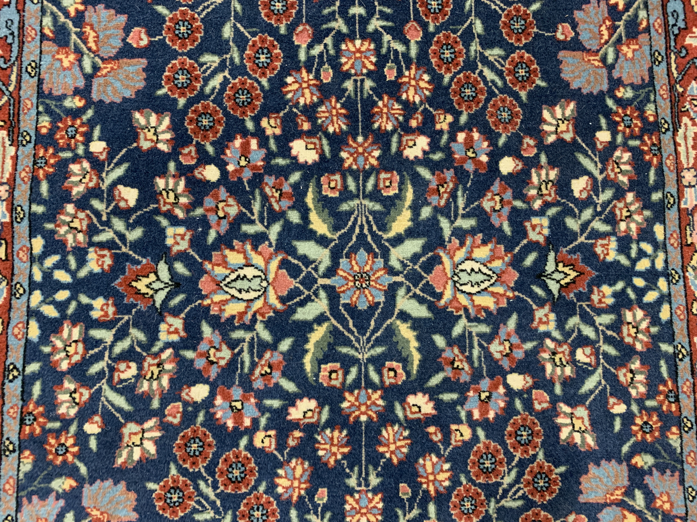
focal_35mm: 26
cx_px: 348
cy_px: 261
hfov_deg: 67.3
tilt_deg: -84.6
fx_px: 524
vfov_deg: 53.1
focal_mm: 4.25
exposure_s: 1/40
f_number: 1.8
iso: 400
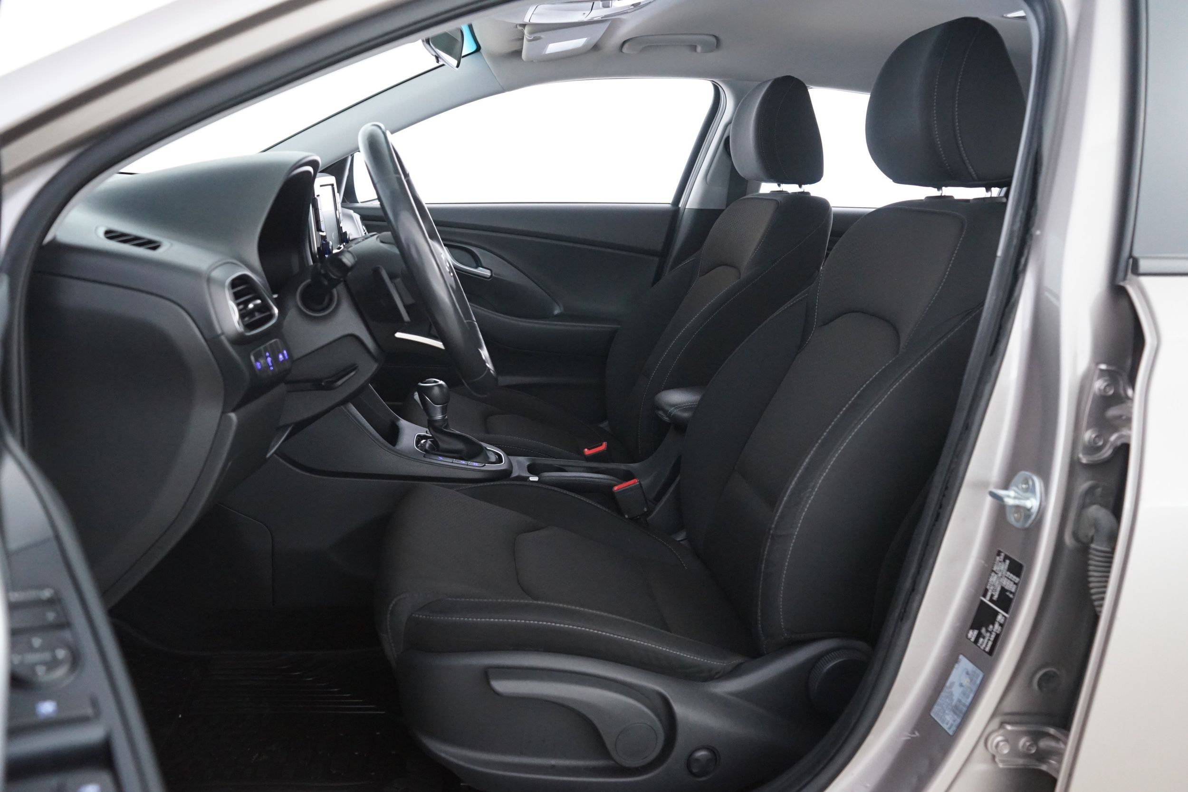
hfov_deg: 63.7
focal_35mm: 29
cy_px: 396
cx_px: 594
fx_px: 957
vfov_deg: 45.0
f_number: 5
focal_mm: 29
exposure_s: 1/6
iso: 4000
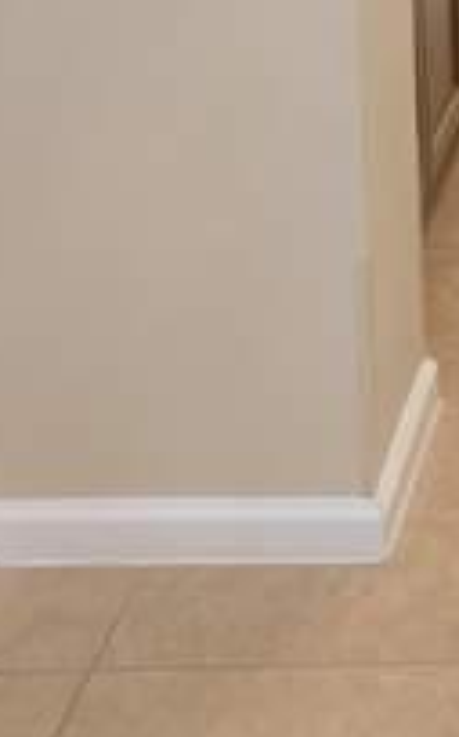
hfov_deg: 14.6
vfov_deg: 21.2
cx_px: 784
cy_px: -415
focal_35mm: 80
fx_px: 1606
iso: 250
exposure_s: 1/120
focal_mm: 6.76
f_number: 1.78
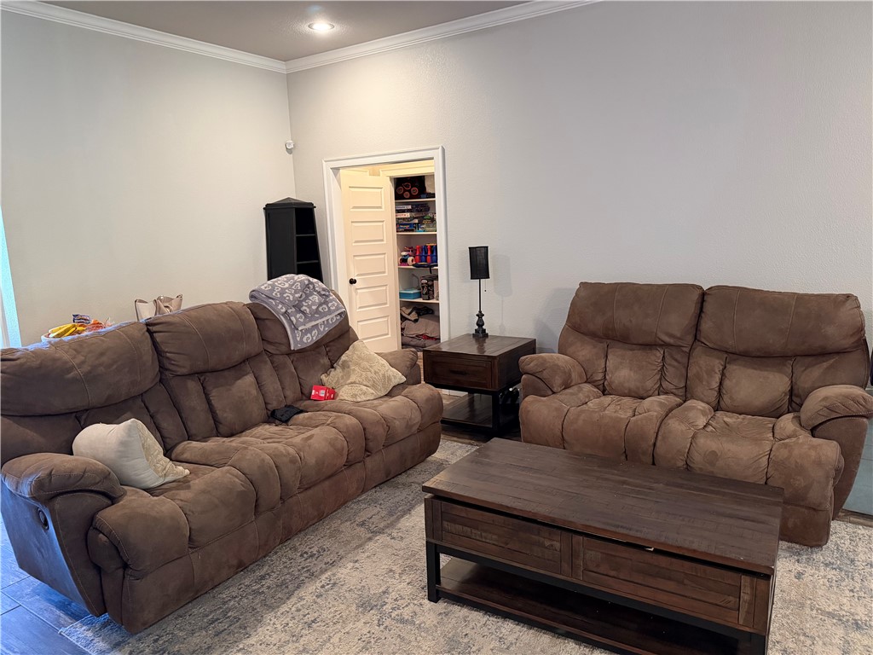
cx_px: 436
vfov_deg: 56.8
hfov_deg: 71.6
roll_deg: +2.8
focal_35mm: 24
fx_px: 605
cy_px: 328
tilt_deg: -10.2
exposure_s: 1/60
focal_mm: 6.76
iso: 500
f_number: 1.78
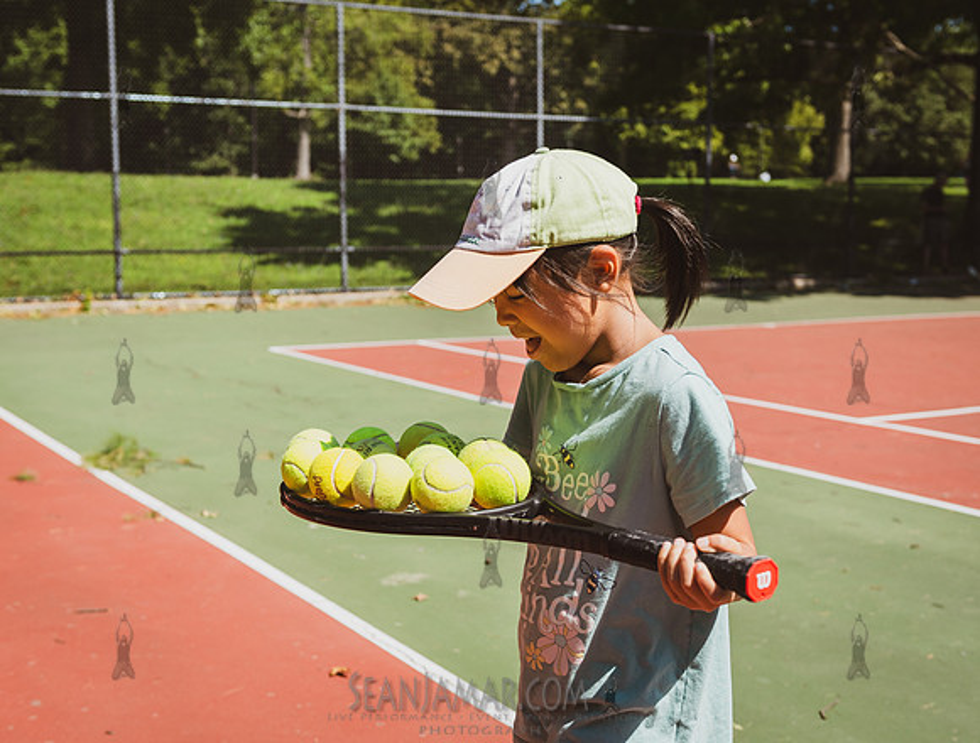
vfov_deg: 30.7
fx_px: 1356
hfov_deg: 39.7
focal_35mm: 48
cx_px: 497
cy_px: 392
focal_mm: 36
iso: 200
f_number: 3.5
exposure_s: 1/3200
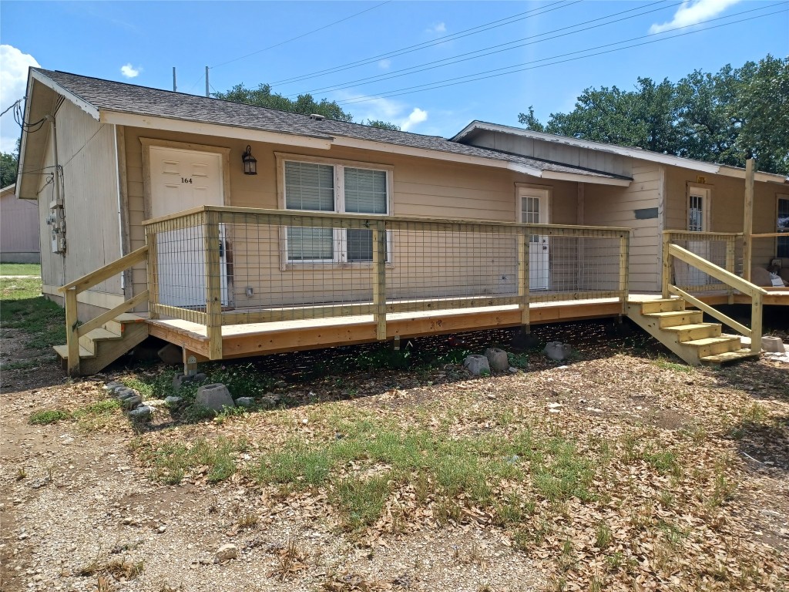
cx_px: 394
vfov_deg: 54.9
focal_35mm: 25
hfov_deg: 69.4
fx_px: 570
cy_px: 296
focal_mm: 4.6
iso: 32
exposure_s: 1/455
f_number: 1.8
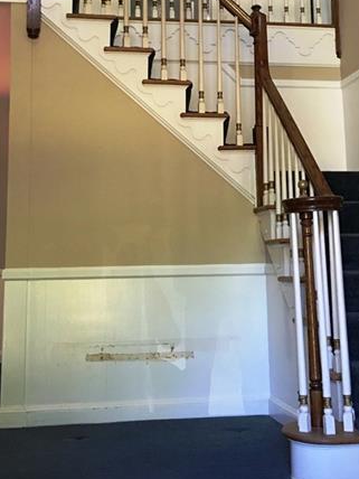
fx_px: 719
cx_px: 179
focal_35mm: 52
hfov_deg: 28.0
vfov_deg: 36.3
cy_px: 144
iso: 64
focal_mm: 4.15
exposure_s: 1/15
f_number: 2.2
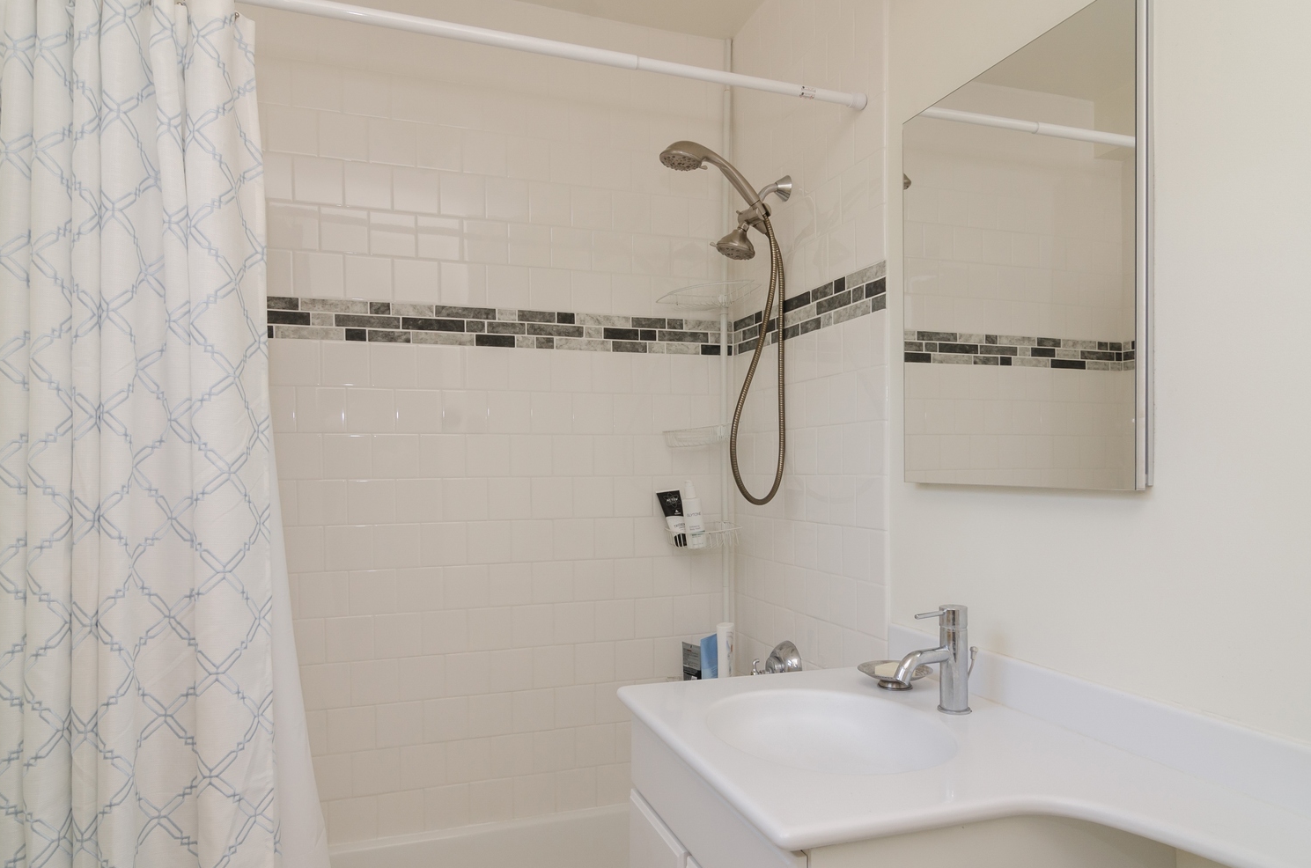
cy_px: 470
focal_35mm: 23
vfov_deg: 54.8
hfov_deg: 76.2
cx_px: 687
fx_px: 836
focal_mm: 14
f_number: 8
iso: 200
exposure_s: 1/30
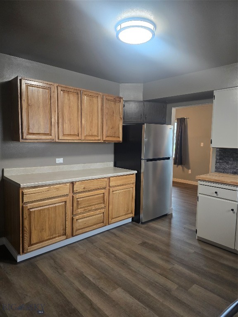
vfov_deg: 73.9
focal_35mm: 23
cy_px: 158
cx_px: 119
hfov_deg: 58.9
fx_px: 211
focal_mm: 6.3
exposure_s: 1/120
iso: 400
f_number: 1.7
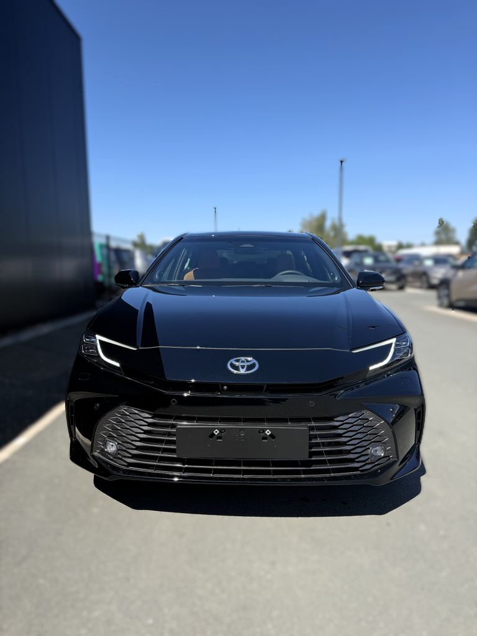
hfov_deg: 56.8
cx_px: 238
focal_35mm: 24
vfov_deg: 71.6
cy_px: 318
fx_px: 441
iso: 80
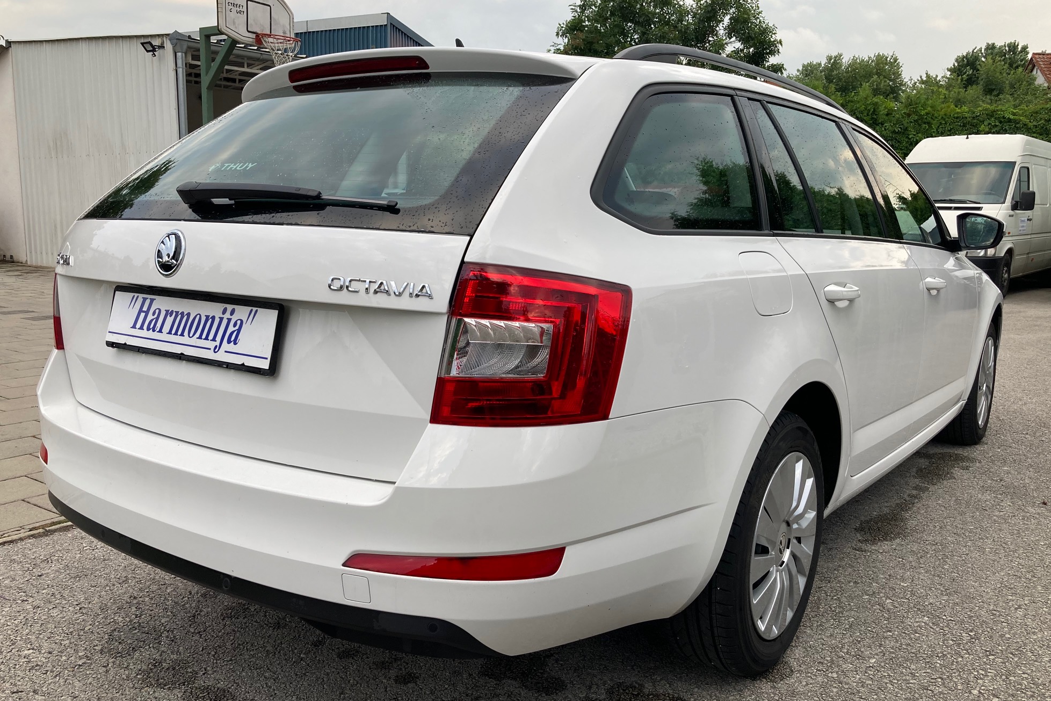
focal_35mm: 30
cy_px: 355
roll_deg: -1.5
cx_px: 541
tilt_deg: -9.1
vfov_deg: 43.6
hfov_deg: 61.9
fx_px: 876
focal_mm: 3.99
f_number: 1.8
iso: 20
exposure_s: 1/308
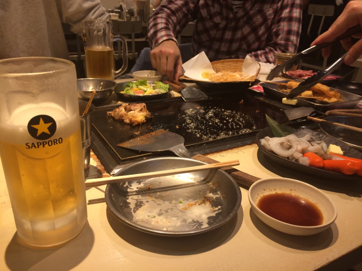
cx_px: 181
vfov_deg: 48.2
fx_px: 303
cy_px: 136
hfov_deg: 61.7
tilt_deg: -22.7
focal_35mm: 29
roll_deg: -1.4
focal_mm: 4.15
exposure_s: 1/30
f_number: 2.2
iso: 100
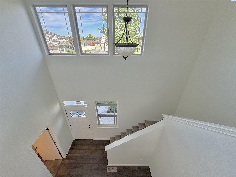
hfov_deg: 102.1
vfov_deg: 85.7
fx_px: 95
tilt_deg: -28.6
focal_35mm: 14
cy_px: 88
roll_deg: -0.3
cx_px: 118
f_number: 2.2
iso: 64
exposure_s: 1/135
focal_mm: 2.22
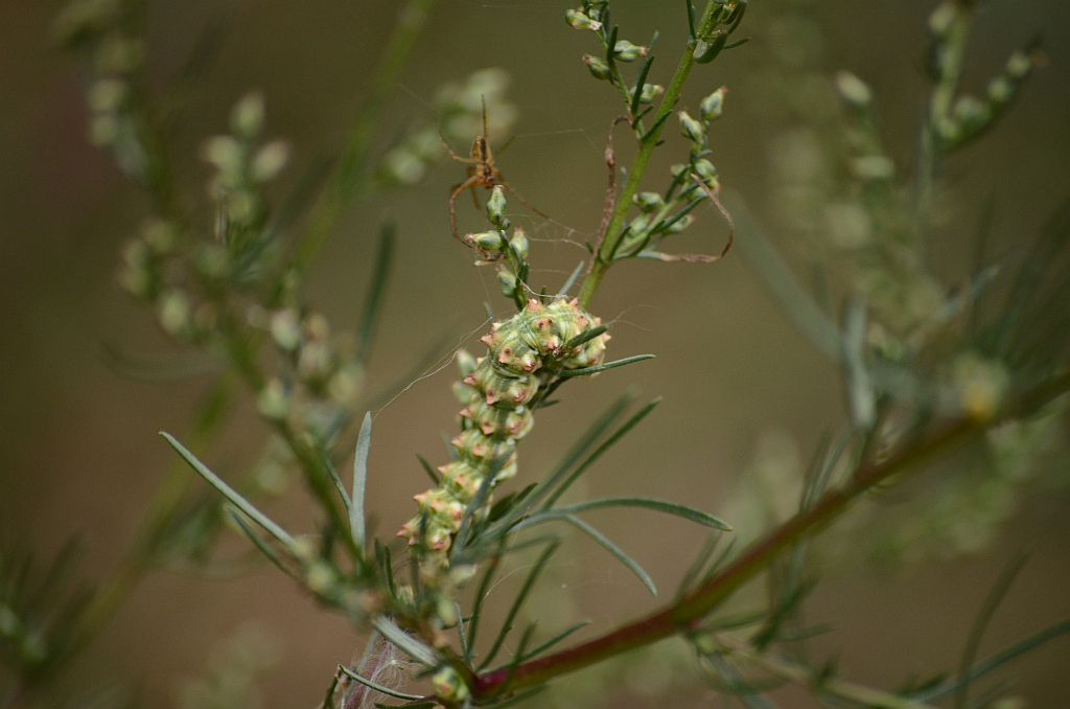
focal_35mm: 300
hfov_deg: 6.9
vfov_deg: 4.6
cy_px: 354
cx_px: 535
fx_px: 8897
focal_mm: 200
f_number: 5.6
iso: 640
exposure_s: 1/250
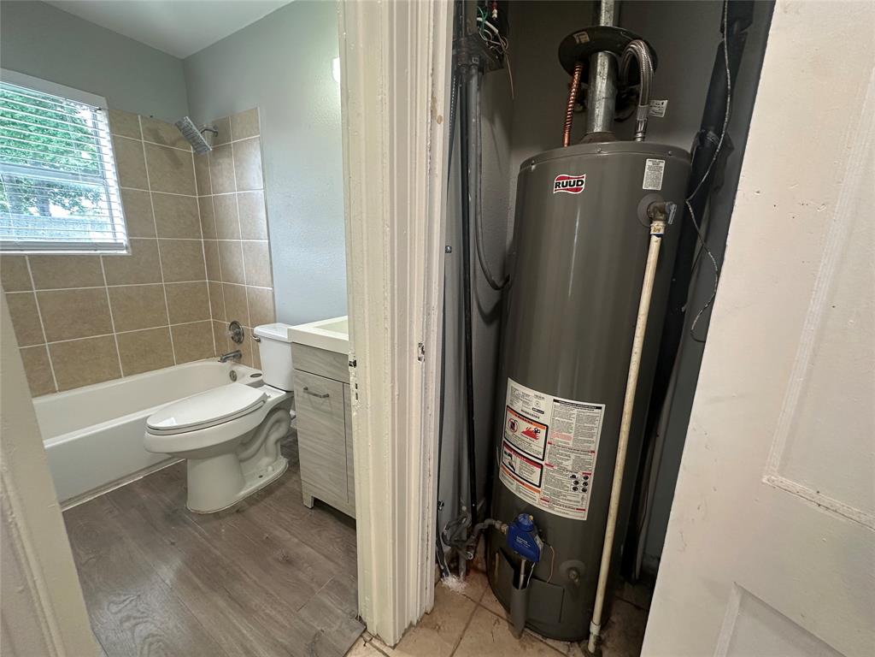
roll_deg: -1.5
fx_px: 354
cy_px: 328
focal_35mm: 14
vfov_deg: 85.7
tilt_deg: -13.2
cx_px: 438
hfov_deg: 102.1
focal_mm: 2.22
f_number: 2.2
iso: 200
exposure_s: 1/60
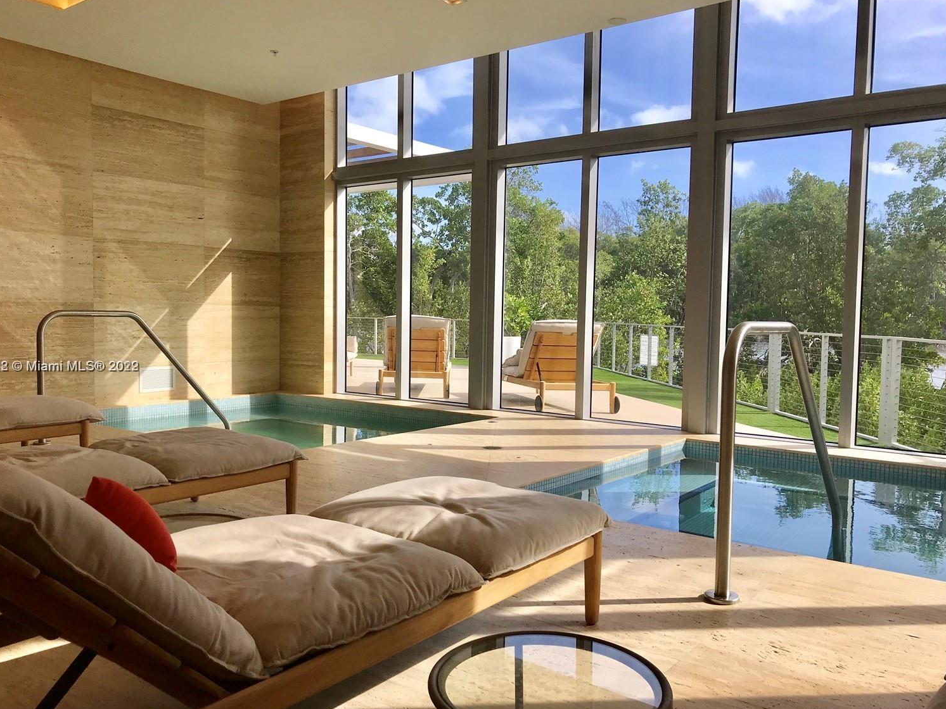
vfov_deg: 46.8
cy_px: 367
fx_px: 820
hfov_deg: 59.9
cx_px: 443
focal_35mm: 30
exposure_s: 1/365
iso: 20
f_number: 1.8
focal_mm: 3.99
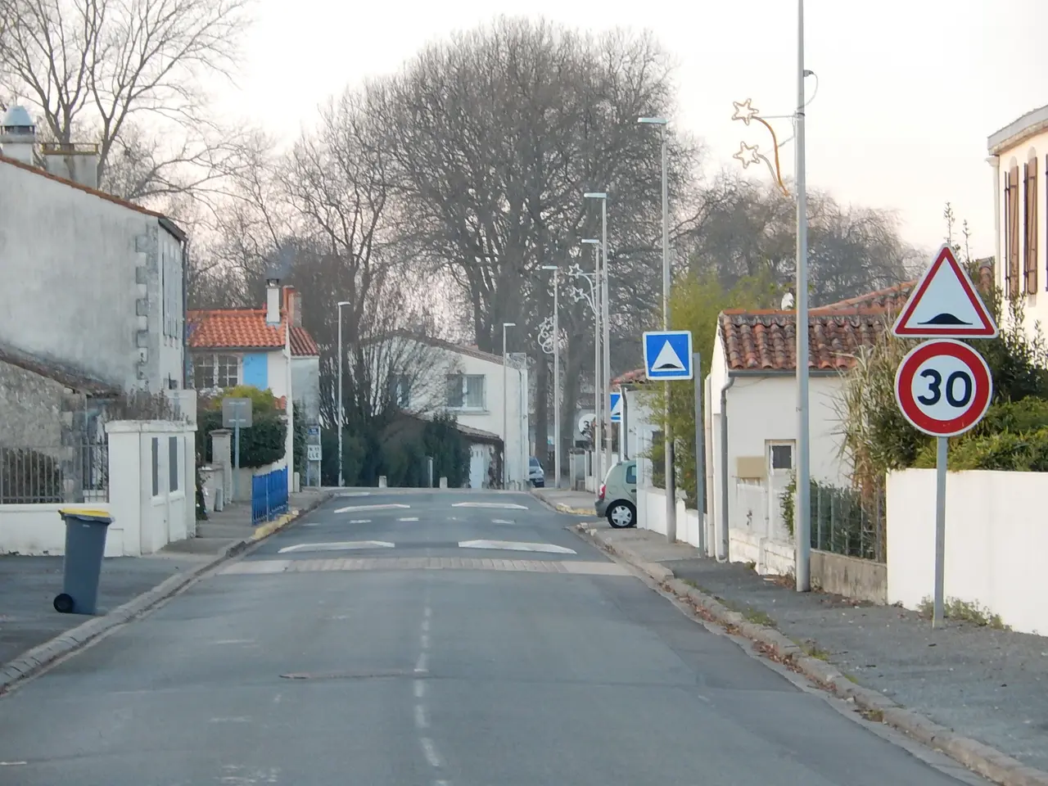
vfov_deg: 6.9
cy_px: 393
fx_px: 6509
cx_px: 524
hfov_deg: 9.2
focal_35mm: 215
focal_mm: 38.6
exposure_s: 1/40
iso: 400
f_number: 5.8
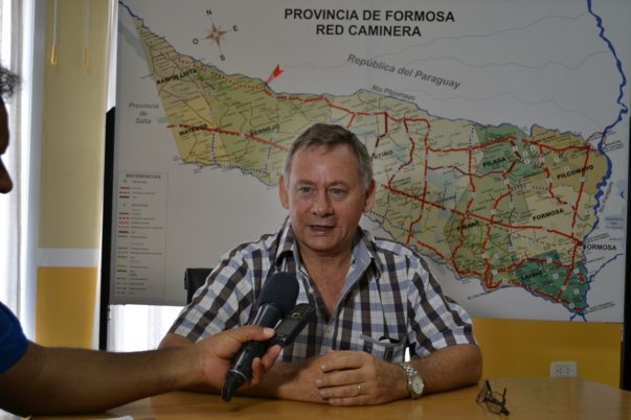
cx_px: 316
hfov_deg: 41.1
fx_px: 841
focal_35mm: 48
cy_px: 210
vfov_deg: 28.1
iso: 400
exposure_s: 1/60
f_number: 4.8
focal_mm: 32
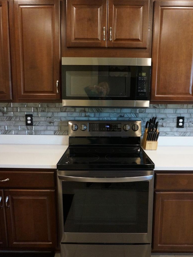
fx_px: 201
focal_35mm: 27
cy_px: 125
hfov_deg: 51.4
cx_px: 99
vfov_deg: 65.3
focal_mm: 16
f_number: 4
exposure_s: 1/160
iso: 3200
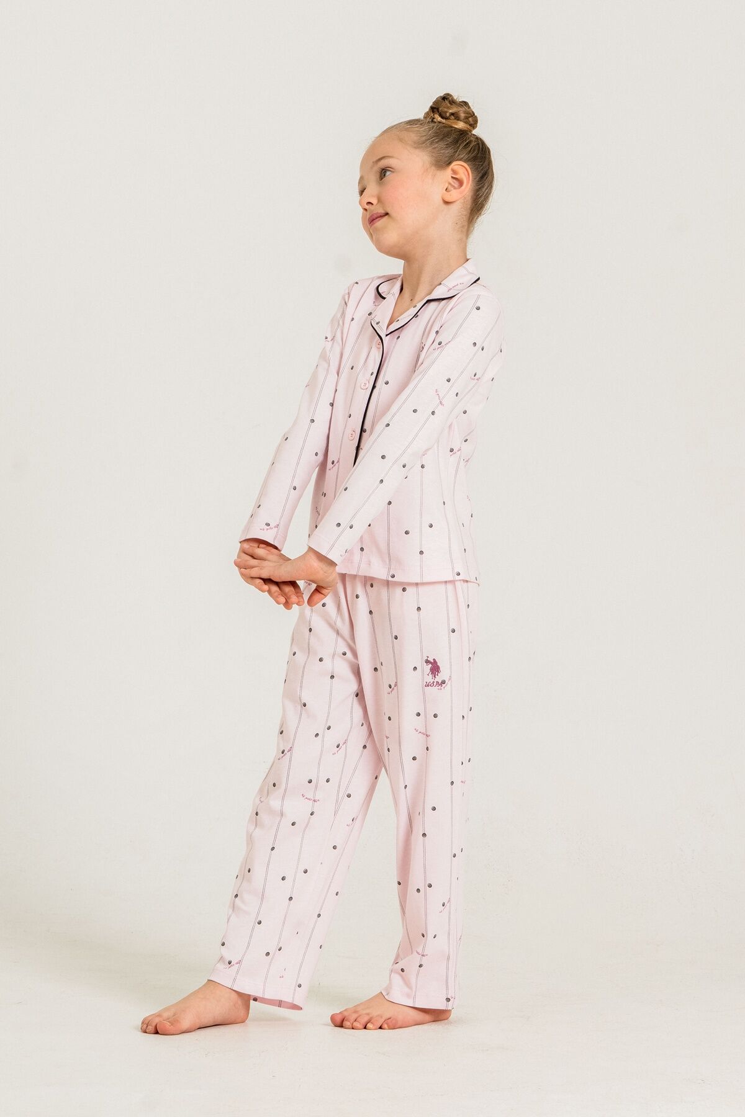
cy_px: 558
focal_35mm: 123
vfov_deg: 16.7
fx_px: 3818
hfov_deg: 11.1
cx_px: 372
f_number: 9
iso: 200
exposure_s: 1/160
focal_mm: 82
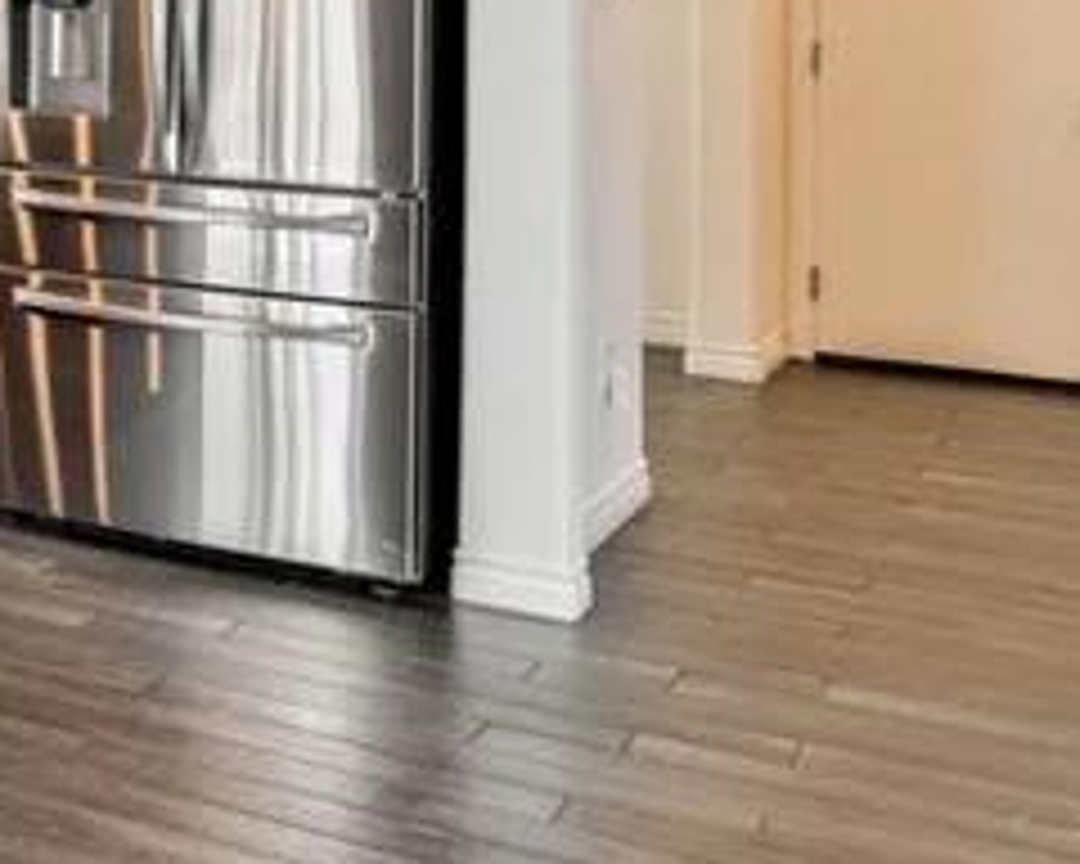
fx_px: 2046
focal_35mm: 64
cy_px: -34
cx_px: -986
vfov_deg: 22.7
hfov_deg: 19.6
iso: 640
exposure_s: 1/1000
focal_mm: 16
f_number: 2.8
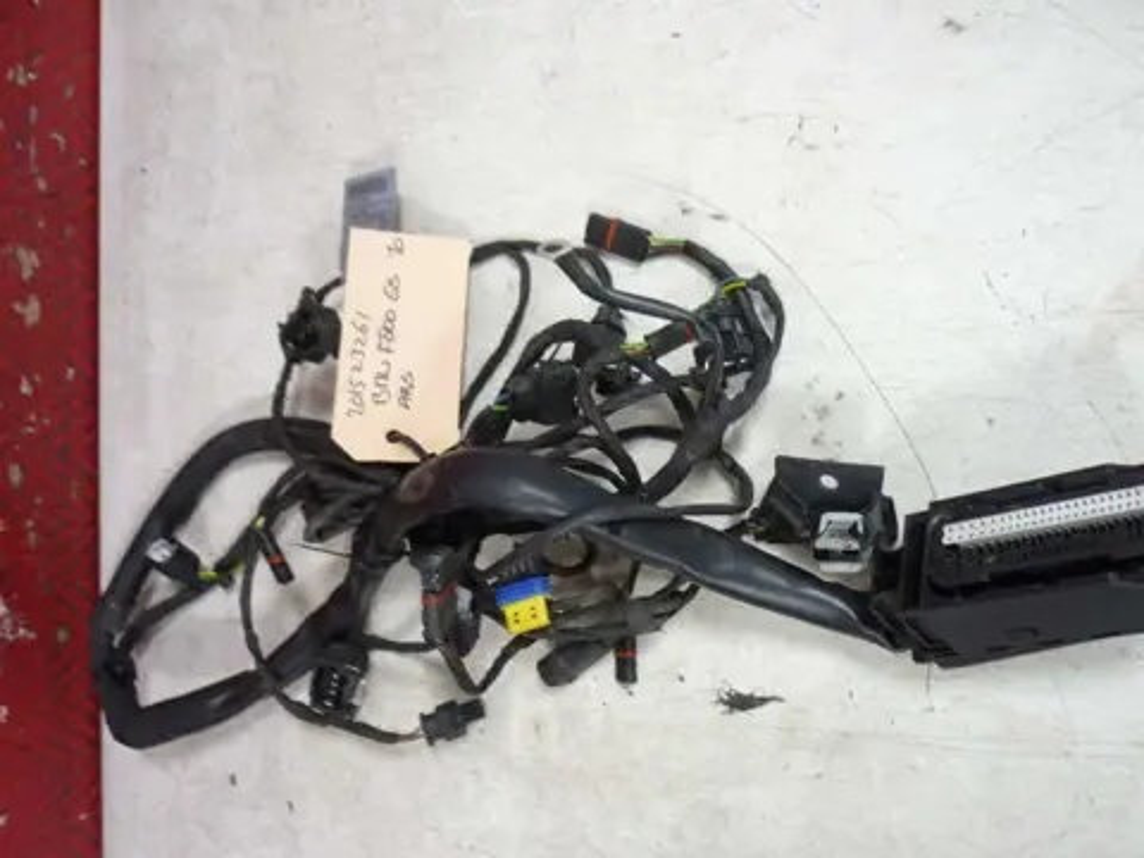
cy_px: 429
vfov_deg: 42.9
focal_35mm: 33
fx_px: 1091
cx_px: 572
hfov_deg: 55.4
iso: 400
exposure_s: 1/15
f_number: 2.8
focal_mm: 5.5
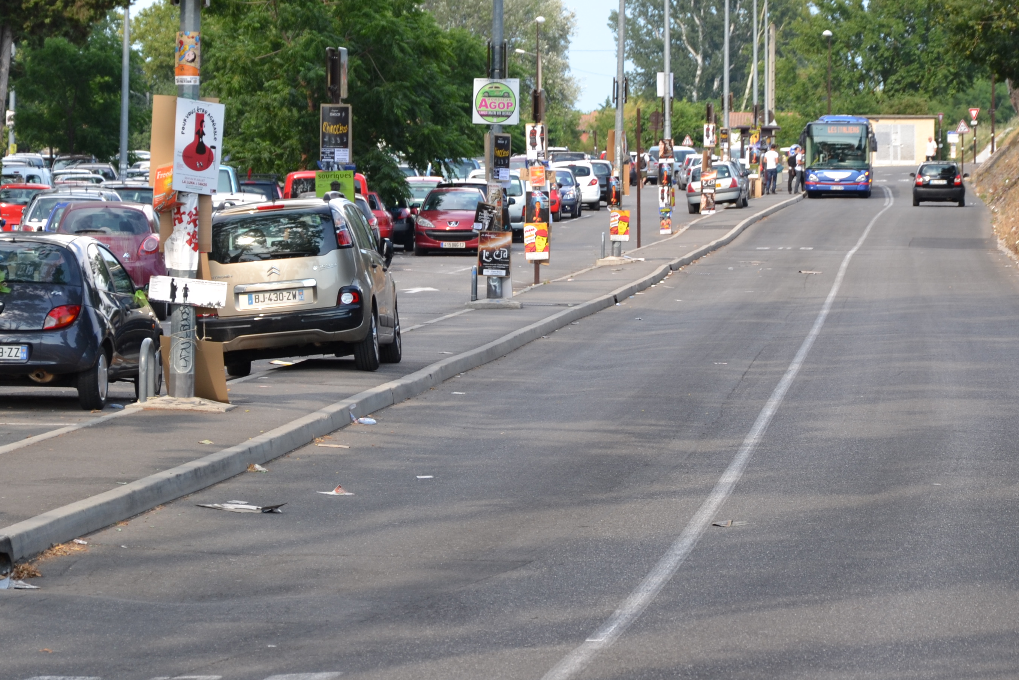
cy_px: 117
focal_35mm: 178
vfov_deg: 7.7
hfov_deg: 11.5
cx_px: 457
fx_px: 5038
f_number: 5.6
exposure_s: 1/125
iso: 100
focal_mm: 70
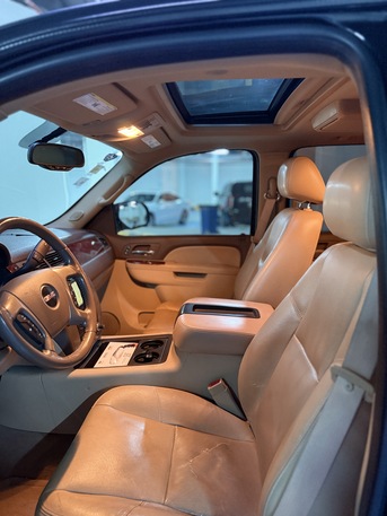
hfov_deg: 56.8
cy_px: 258
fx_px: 358
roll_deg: -1.0
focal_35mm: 24
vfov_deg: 71.6
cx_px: 194
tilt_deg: -11.1
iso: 1000
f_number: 1.78
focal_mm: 6.76
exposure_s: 1/40
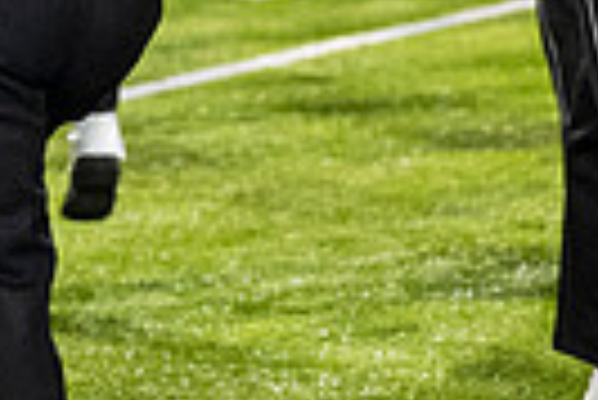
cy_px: -297
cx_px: 94
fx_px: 7583
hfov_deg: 4.5
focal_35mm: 456
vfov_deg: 3.0
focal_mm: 70
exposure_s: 1/500
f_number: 2.8
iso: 640
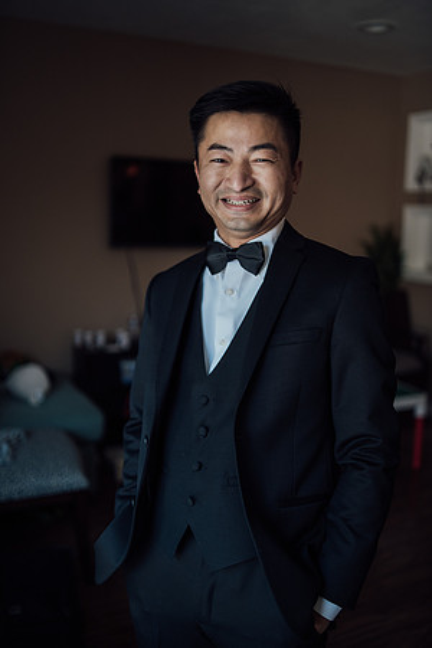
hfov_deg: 37.9
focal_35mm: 35
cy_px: 324
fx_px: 630
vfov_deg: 54.4
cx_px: 216
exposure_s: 1/640
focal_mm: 35
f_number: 1.4
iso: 320
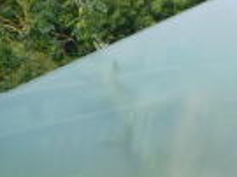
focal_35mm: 104
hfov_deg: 17.4
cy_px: 327
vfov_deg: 12.8
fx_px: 711
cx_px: -94
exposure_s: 1/500
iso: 125
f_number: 3.3
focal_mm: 4.3
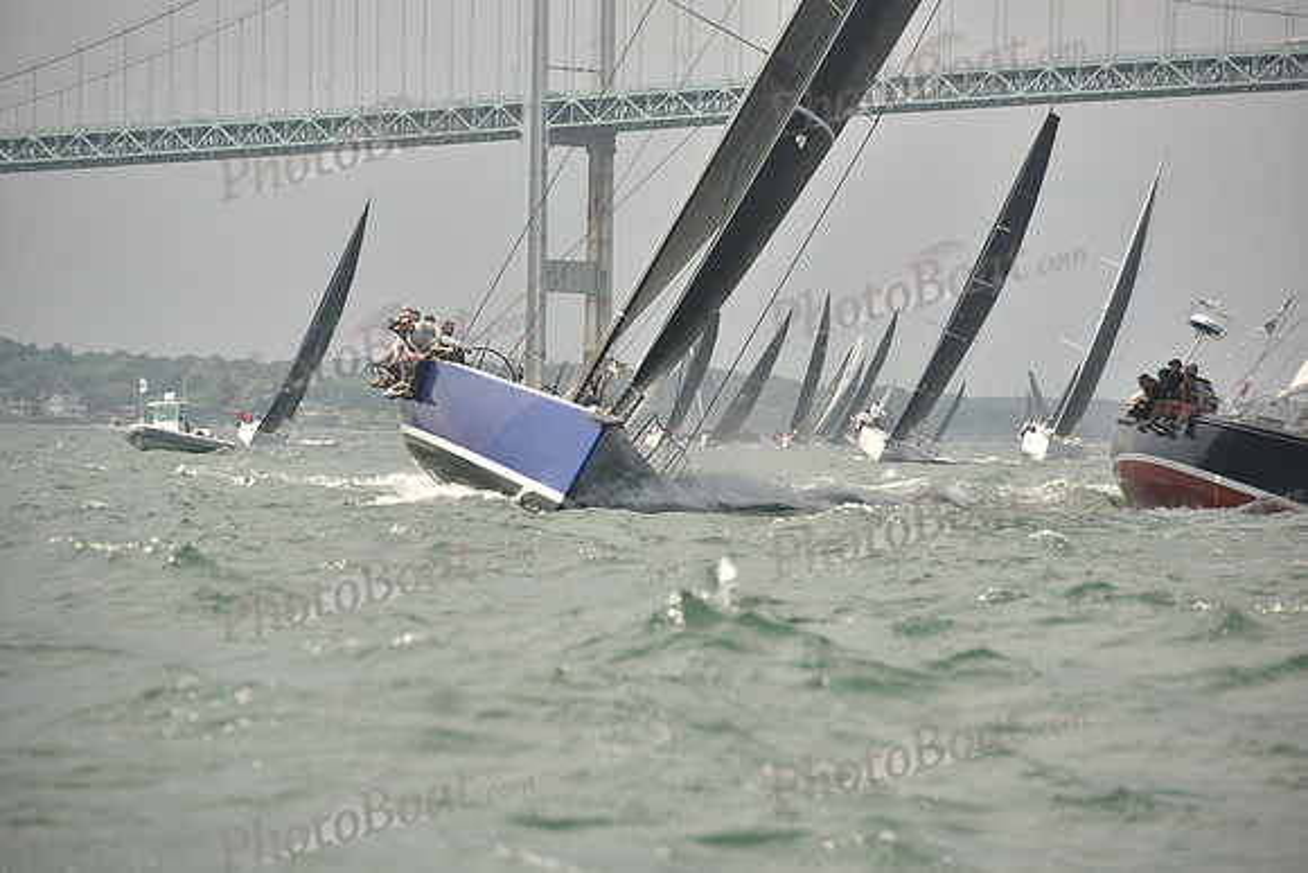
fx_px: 7268
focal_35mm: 200
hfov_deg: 10.3
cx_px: 654
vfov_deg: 6.9
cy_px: 436
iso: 250
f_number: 5.6
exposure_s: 1/640
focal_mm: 200
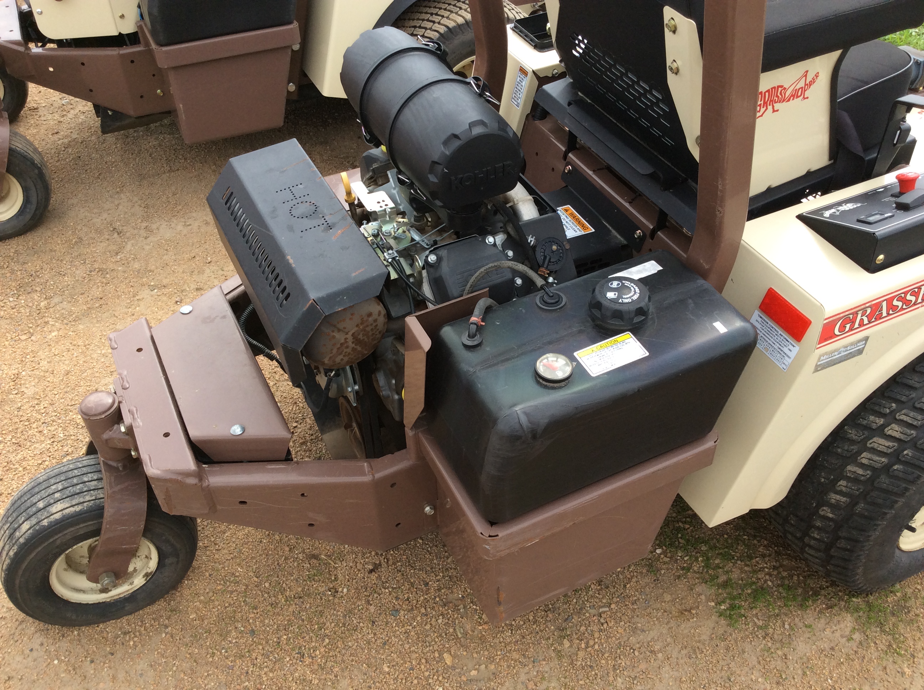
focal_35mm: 32
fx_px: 853
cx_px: 462
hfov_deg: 56.9
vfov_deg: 44.1
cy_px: 345
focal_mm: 3.3
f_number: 2.4
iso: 32
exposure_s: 1/321
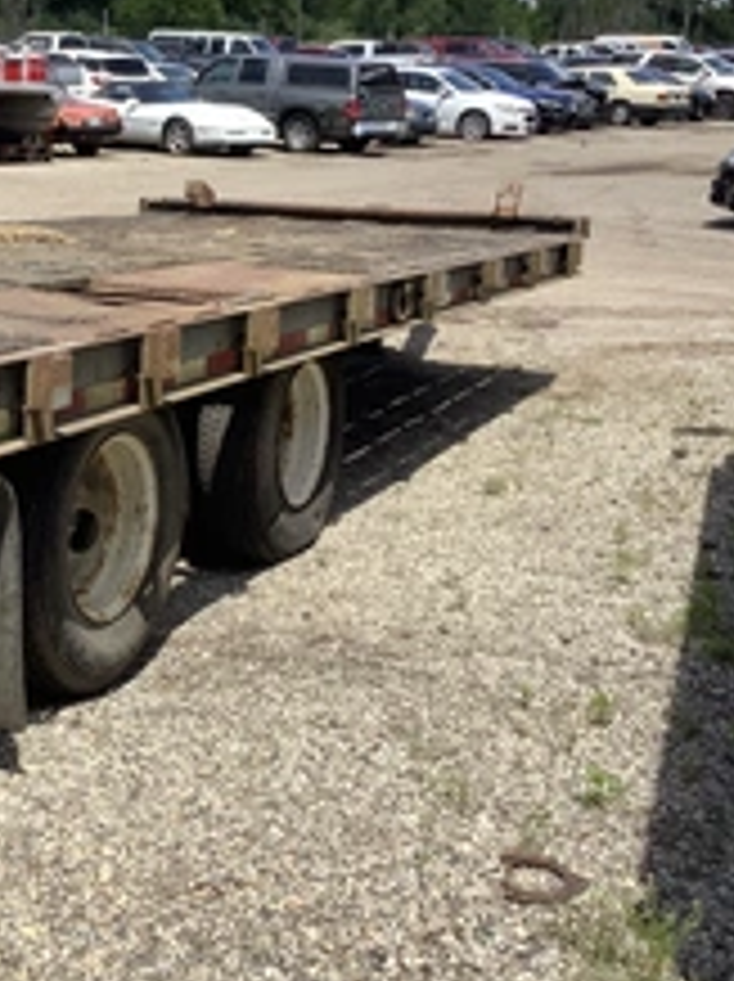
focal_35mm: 57
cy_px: 432
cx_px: 135
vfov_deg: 33.8
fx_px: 1615
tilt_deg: -14.5
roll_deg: -2.5
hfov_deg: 25.1
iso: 25
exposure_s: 1/1404
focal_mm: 3.3
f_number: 2.4
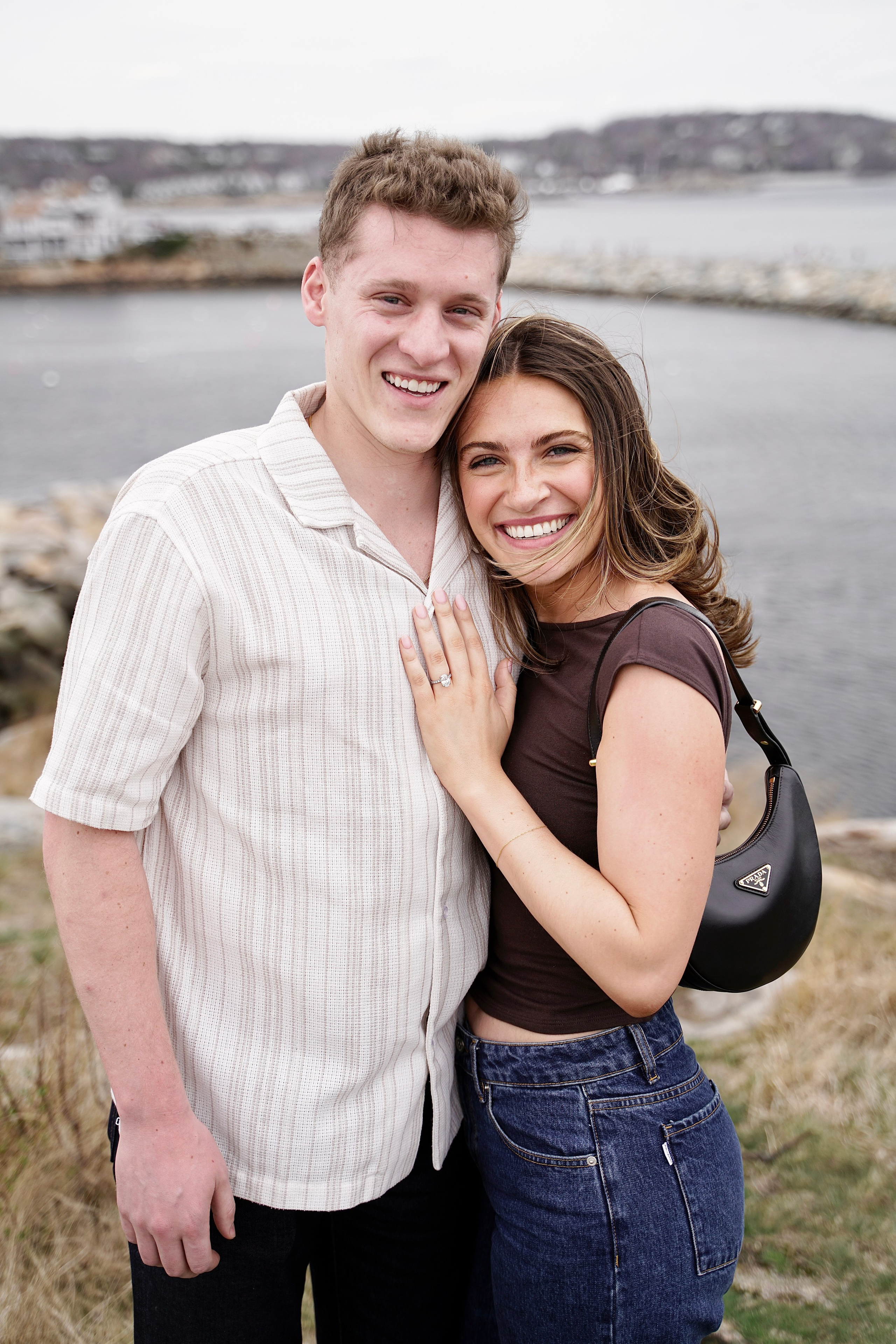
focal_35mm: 47
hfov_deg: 28.7
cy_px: 672
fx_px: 1754
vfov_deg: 41.9
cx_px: 448
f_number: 2.8
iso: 100
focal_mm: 47
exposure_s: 1/800
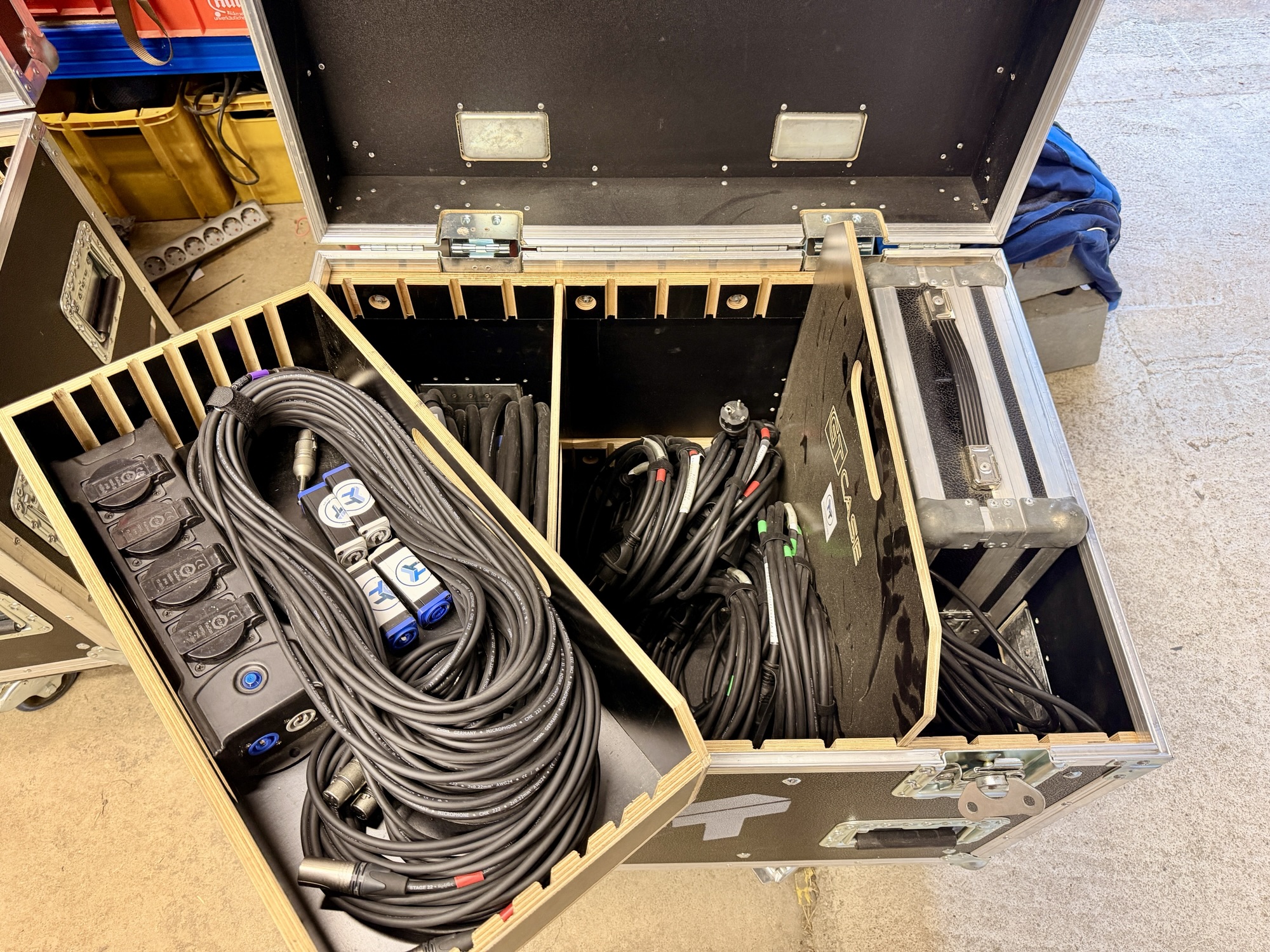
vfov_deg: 56.8
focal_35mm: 24
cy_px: 476
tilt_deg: -58.0
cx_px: 635
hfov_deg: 71.6
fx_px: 881
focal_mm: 6.76
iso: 320
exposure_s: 1/50
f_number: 1.78
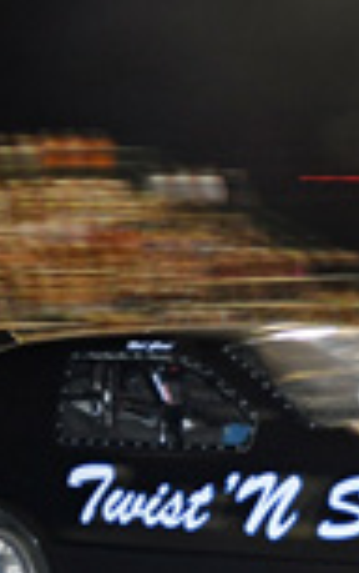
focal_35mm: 80
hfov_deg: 15.6
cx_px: 467
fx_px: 1249
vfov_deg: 25.7
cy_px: 382
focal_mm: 16
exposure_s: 1/40
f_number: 2.8
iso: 250
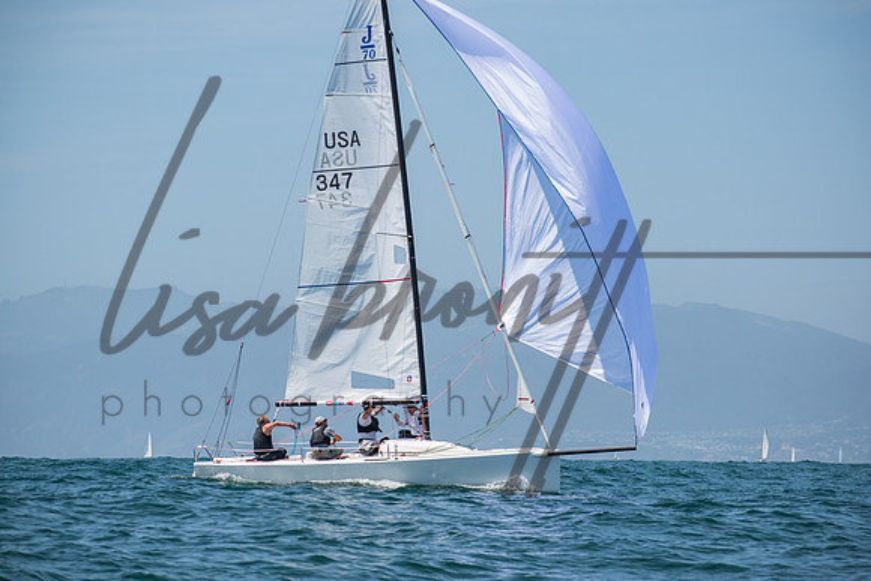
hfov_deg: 12.2
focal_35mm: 168
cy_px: 290
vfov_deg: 8.2
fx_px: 4066
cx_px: 436
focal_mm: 110
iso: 200
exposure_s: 1/1000
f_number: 6.3
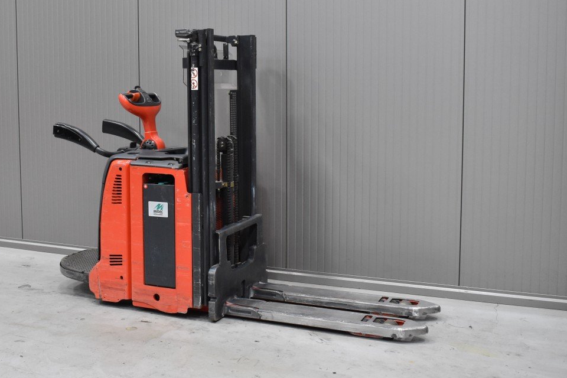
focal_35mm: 45
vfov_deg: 29.8
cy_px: 153
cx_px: 213
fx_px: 709
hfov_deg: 43.3
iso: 1600
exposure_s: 1/50
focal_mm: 24
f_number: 5.6
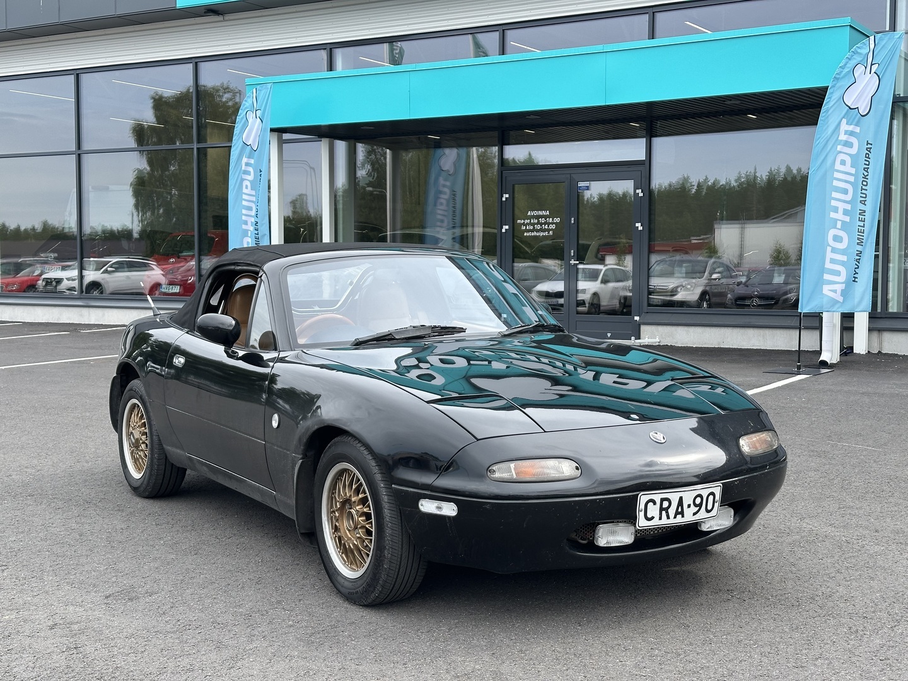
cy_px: 340
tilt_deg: -3.2
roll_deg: +0.1
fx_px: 1259
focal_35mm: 48
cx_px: 454
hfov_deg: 39.7
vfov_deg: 30.3
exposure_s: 1/830
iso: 64
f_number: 1.78
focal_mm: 6.86
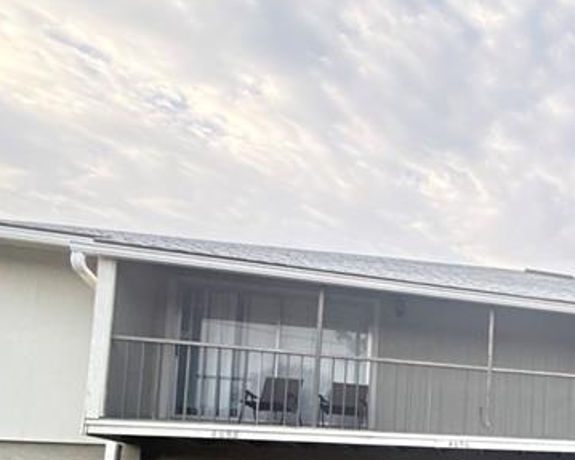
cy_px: 471
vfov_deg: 34.4
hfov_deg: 31.4
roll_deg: +0.2
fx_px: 664
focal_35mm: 39
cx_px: 806
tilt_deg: +6.0
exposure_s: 1/99
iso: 80
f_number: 2.2
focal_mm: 2.22
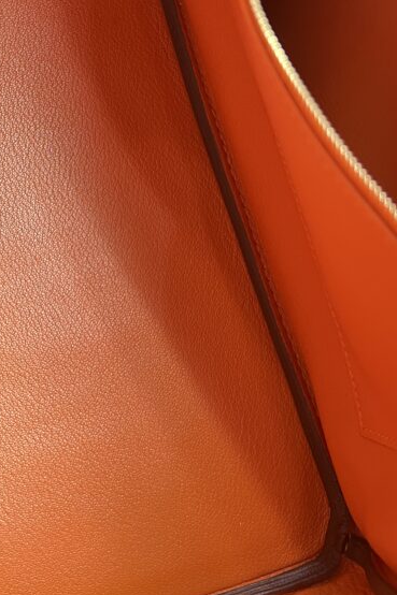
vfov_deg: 38.6
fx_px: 828
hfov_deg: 26.1
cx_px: 36
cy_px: 154
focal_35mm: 50
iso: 160
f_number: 1.5
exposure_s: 1/50
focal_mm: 5.7
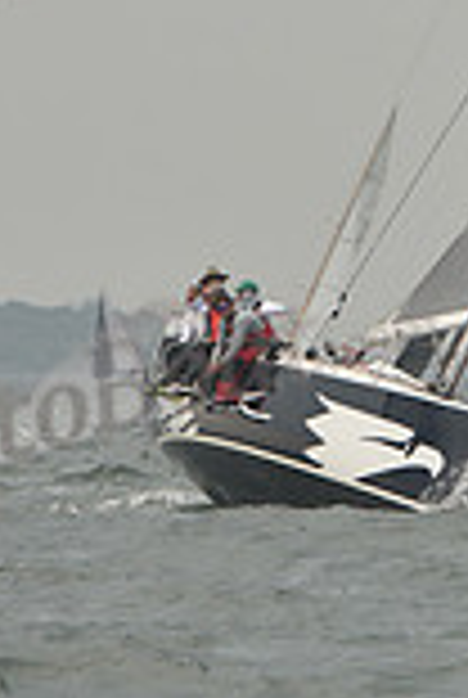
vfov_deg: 2.8
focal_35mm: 747
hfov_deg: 1.8
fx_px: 14501
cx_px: 673
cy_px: 99
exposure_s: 1/500
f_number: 5.6
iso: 250
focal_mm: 200
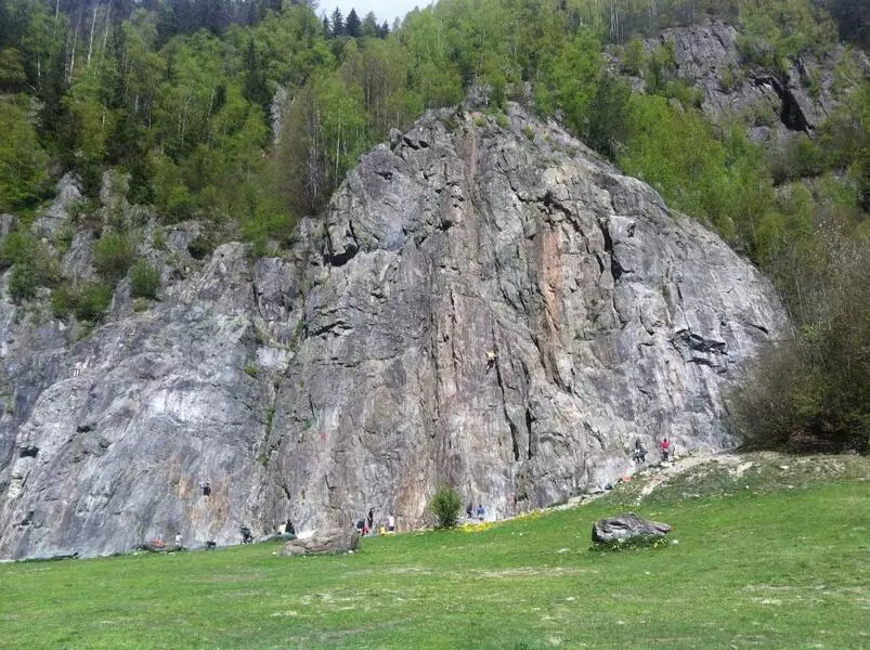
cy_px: 325
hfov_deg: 52.7
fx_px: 878
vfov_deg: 40.6
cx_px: 435
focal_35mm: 35
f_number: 2.8
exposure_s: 1/1040
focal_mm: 3.85
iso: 80
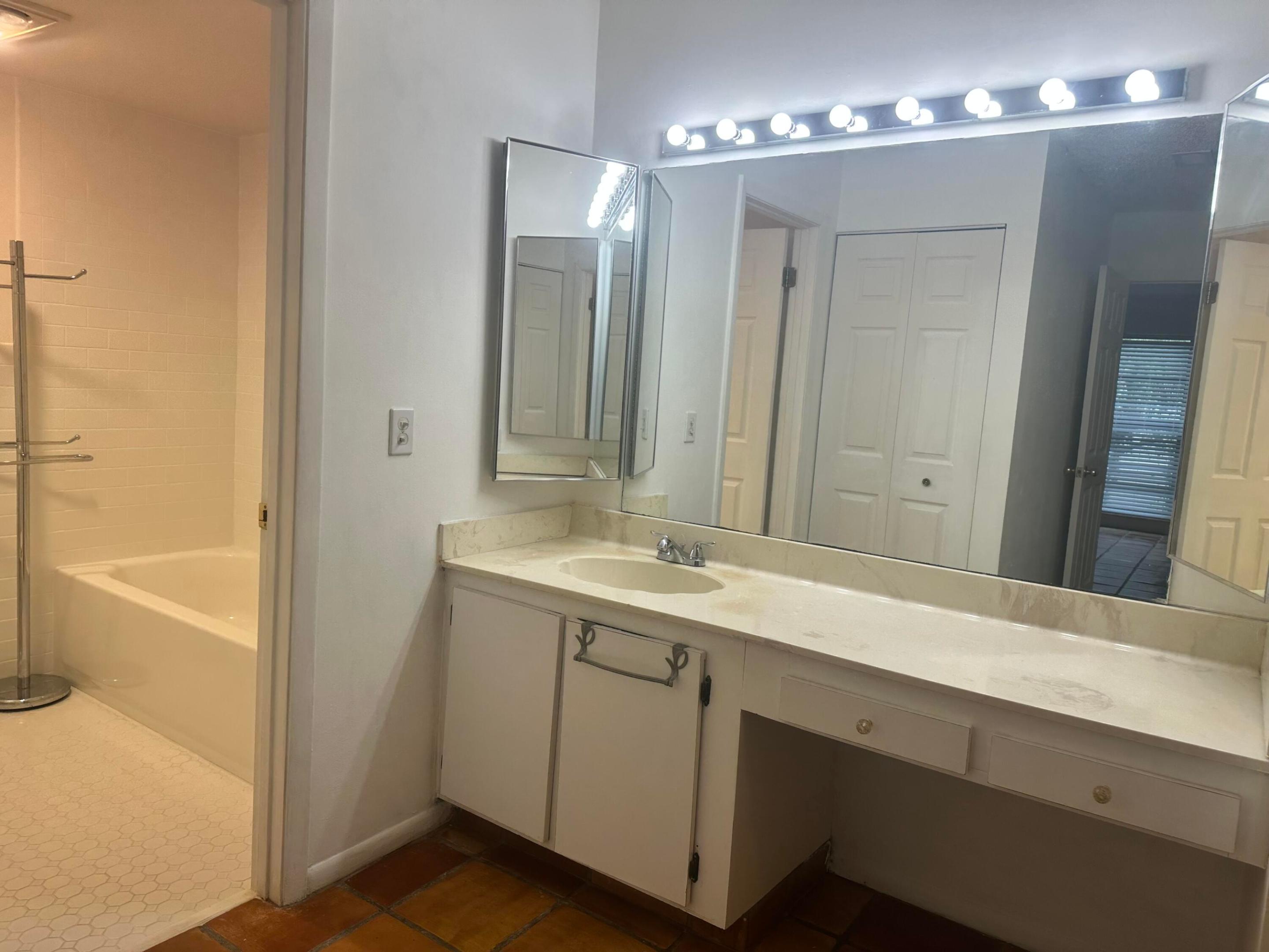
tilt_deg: -6.3
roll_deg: -3.0
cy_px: 476
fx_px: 880
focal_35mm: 24
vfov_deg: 56.8
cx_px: 634
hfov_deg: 71.6
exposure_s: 1/126
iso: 64
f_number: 1.78
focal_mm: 6.86
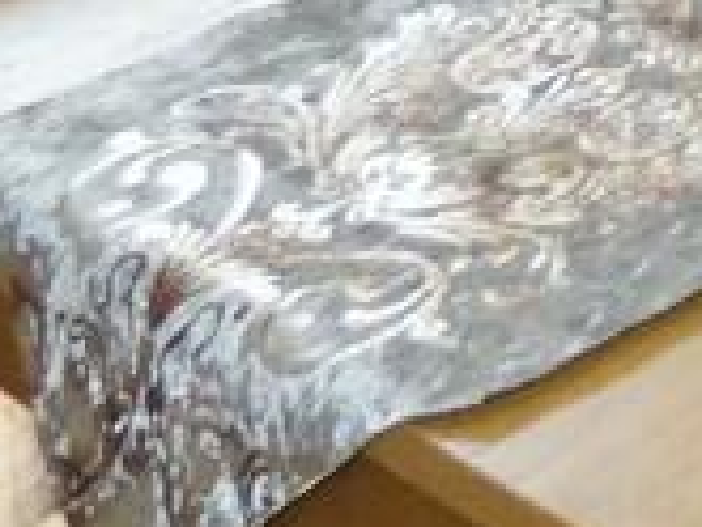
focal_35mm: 124
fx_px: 2517
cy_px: -682
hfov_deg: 11.3
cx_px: 1970
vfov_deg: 10.5
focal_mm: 3.6
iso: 100
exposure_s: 1/60
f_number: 2.8
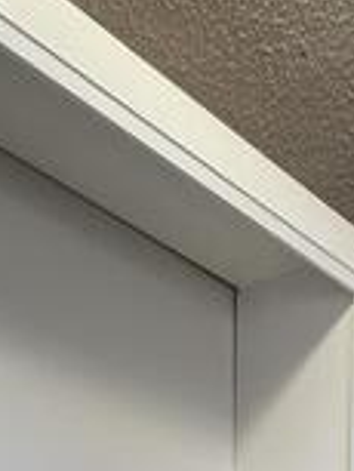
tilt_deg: +0.0
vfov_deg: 21.0
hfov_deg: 19.5
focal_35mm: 73
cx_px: 366
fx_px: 994
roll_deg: -0.4
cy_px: 773
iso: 250
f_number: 2.2
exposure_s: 1/120
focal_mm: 2.22
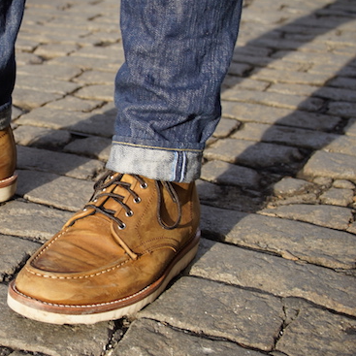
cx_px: 4
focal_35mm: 74
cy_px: 192
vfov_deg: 23.4
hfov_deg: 22.5
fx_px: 861
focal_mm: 27
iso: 125
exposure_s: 1/160
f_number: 4
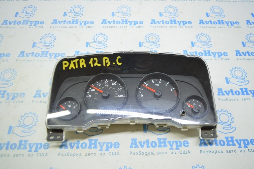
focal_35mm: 30
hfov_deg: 62.0
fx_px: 211
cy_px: 84
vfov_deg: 43.5
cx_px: 127
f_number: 3.8
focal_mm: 20
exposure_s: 1/40
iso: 400
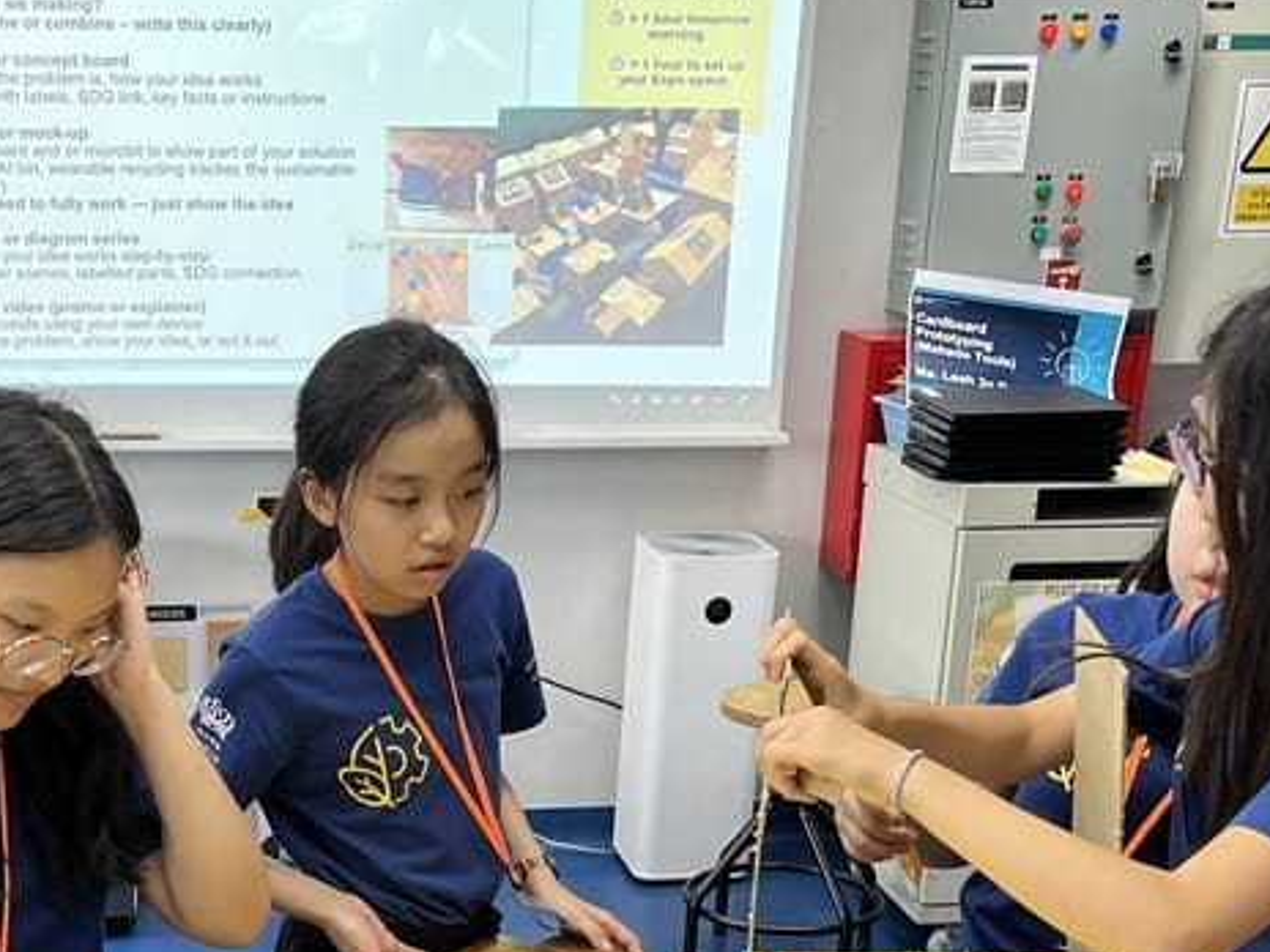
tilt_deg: -21.5
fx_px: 2055
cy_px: 966
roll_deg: -0.6
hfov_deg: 33.8
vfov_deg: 24.8
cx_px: 348
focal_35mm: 56
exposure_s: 1/100
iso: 80
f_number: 1.6
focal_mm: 5.1
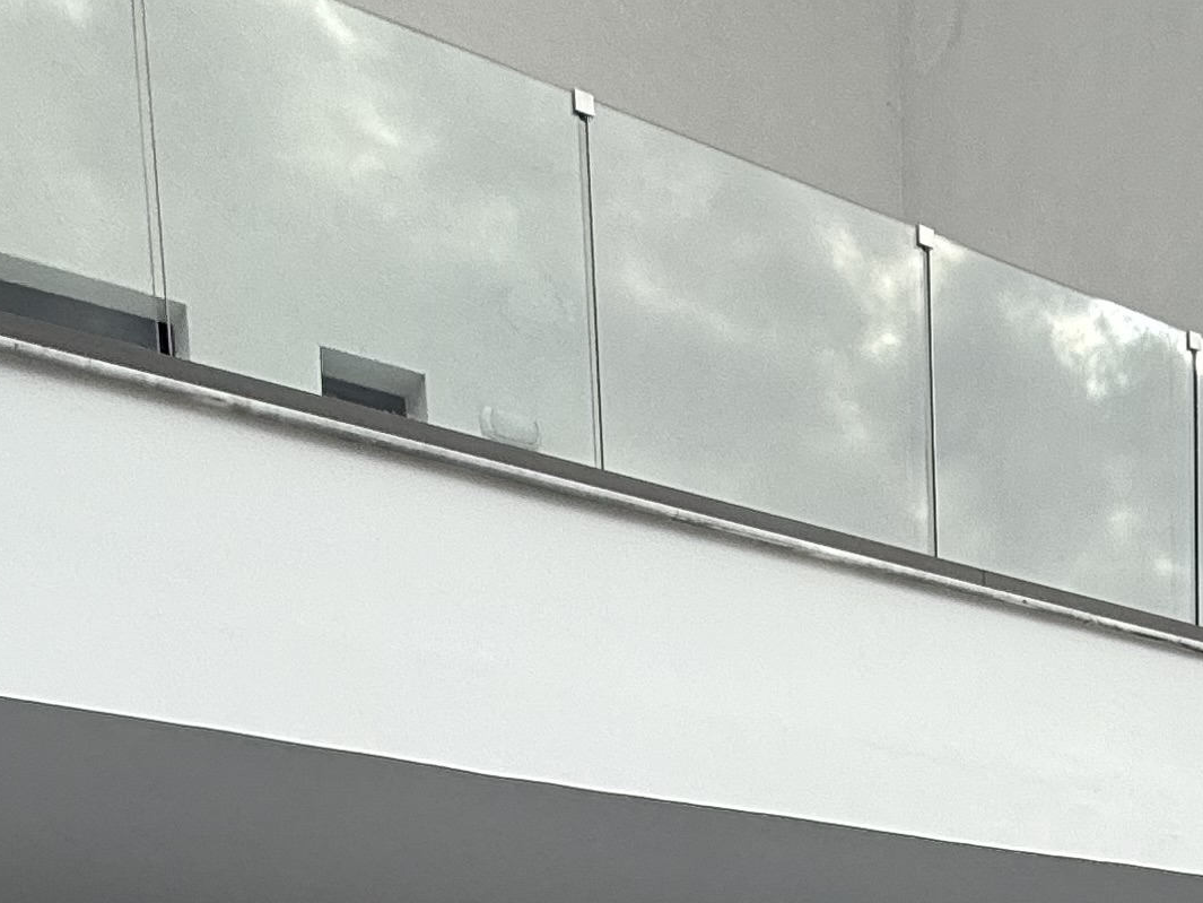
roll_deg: +0.7
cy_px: 1482
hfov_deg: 33.7
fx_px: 1842
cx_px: 1141
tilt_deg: -7.1
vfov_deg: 21.4
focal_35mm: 53
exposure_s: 1/830
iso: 50
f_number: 2.2
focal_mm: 2.22
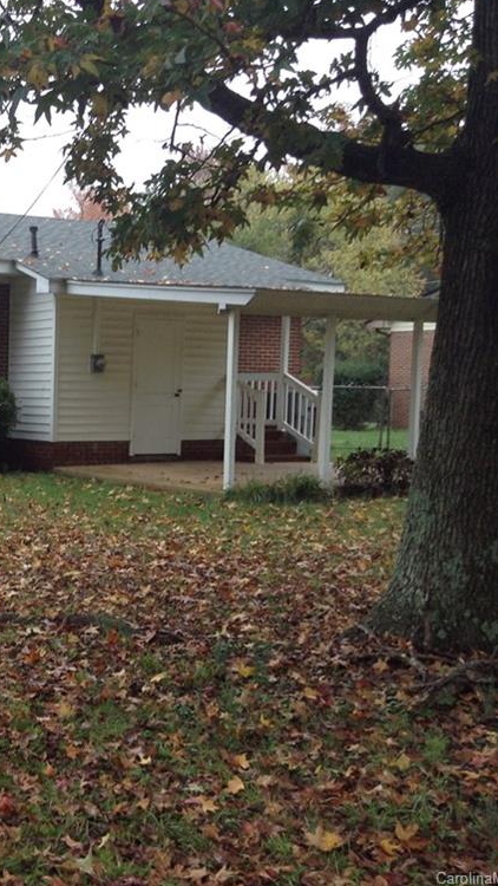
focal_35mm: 49
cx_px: -33
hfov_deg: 23.1
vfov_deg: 42.1
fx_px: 1150
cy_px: 438
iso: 32
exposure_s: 1/120
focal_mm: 3.3
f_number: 2.4
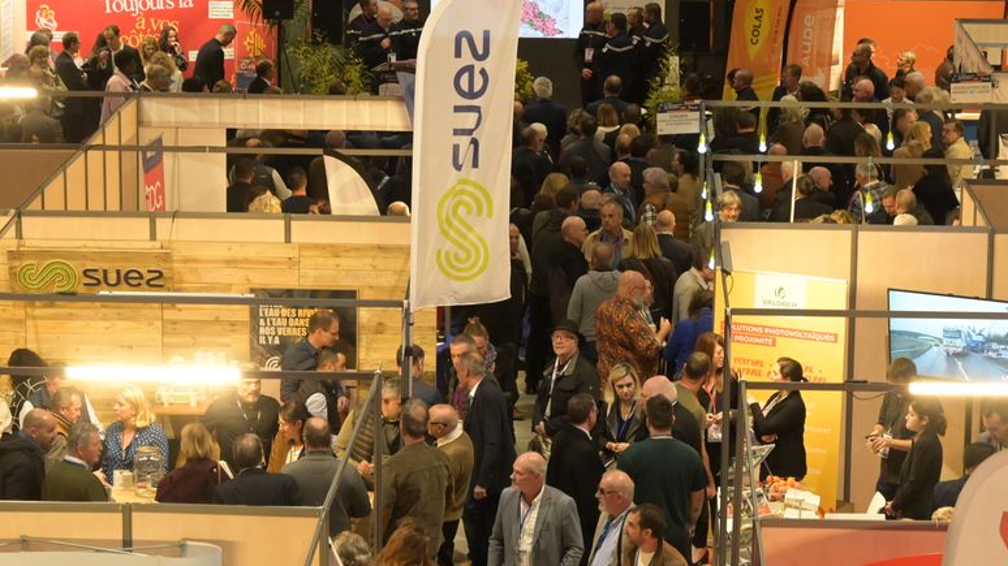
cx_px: 505
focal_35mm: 118
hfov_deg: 18.2
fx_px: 3153
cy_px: 281
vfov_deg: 10.3
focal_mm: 75
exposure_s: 1/160
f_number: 6.3
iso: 6400
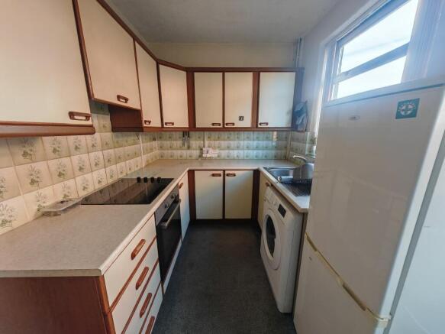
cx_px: 222
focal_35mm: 13
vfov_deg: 89.9
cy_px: 167
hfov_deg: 106.2
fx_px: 167
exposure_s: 1/50
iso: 160
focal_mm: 1.82
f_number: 2
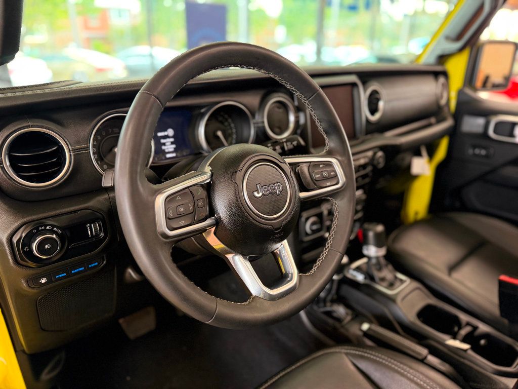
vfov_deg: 56.8
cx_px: 259
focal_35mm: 24
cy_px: 194
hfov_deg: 71.6
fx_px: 359
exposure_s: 1/60
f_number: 1.78
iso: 250
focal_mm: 6.76
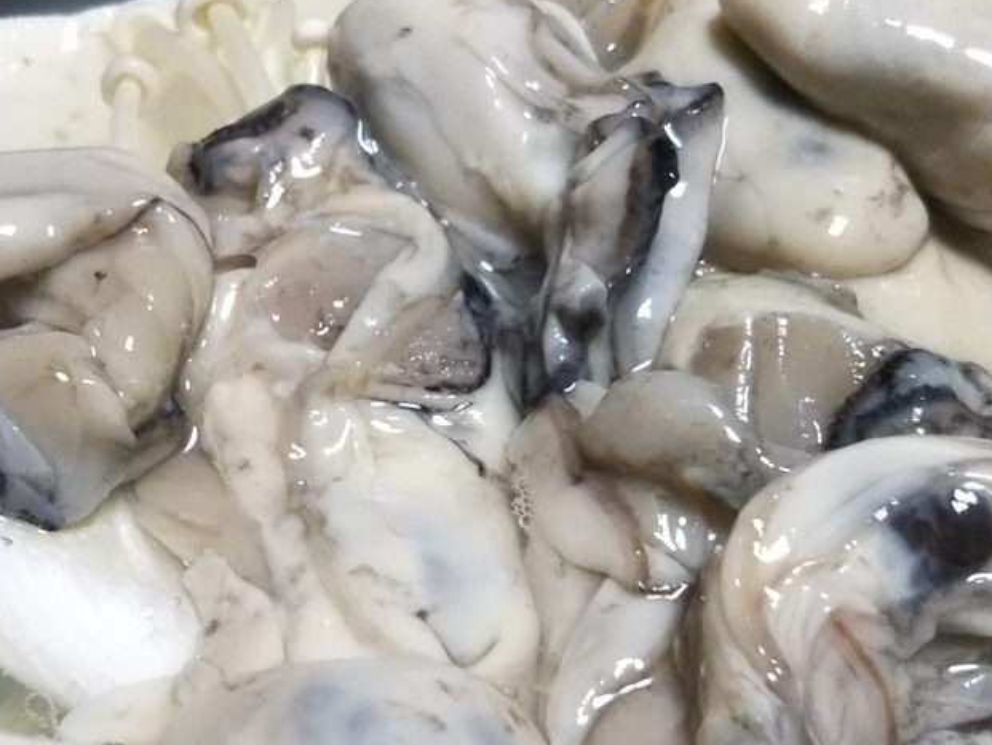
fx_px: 1662
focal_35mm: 58
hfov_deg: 33.2
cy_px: 467
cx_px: 434
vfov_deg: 25.2
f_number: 2.2
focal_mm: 4
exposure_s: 1/30
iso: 125
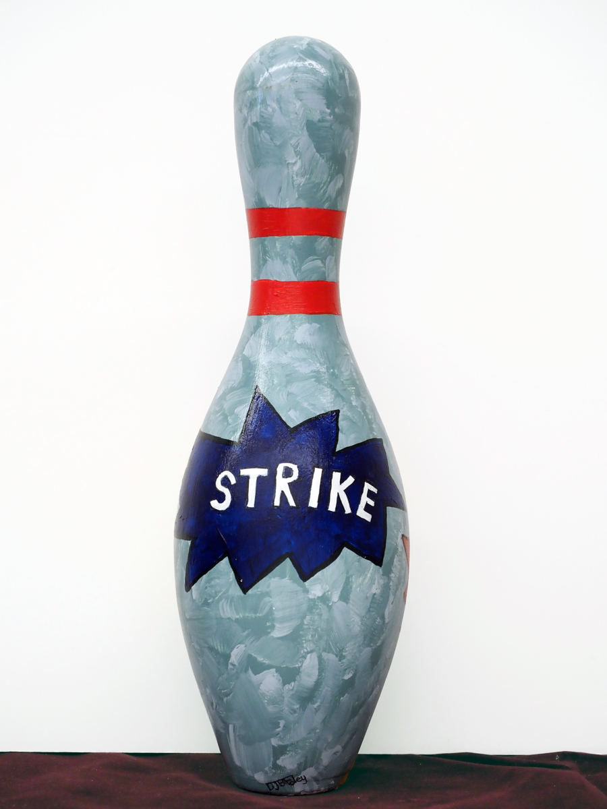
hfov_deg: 18.4
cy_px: 404
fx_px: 1870
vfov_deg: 24.4
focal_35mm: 80
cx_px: 304
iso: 1000
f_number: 5
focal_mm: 40
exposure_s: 1/80
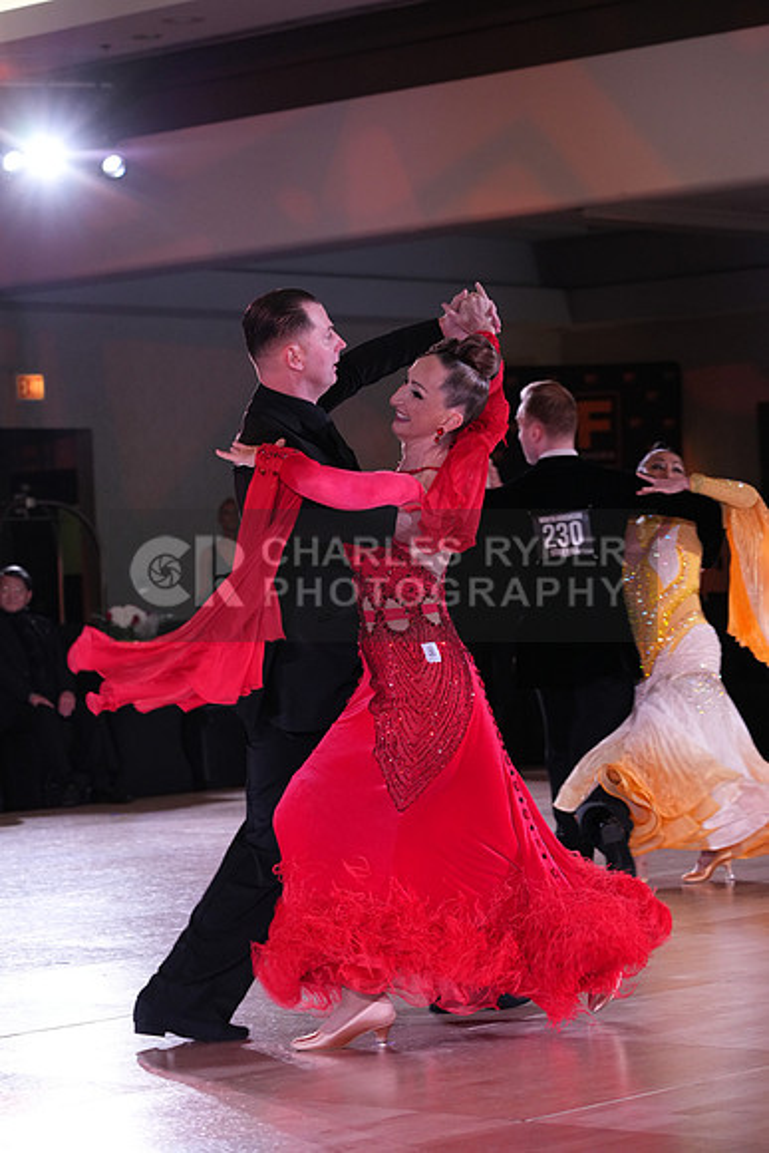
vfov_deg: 19.5
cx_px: 384
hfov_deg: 13.0
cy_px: 576
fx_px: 3362
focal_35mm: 105
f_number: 5
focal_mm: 105
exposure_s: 1/250
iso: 2500
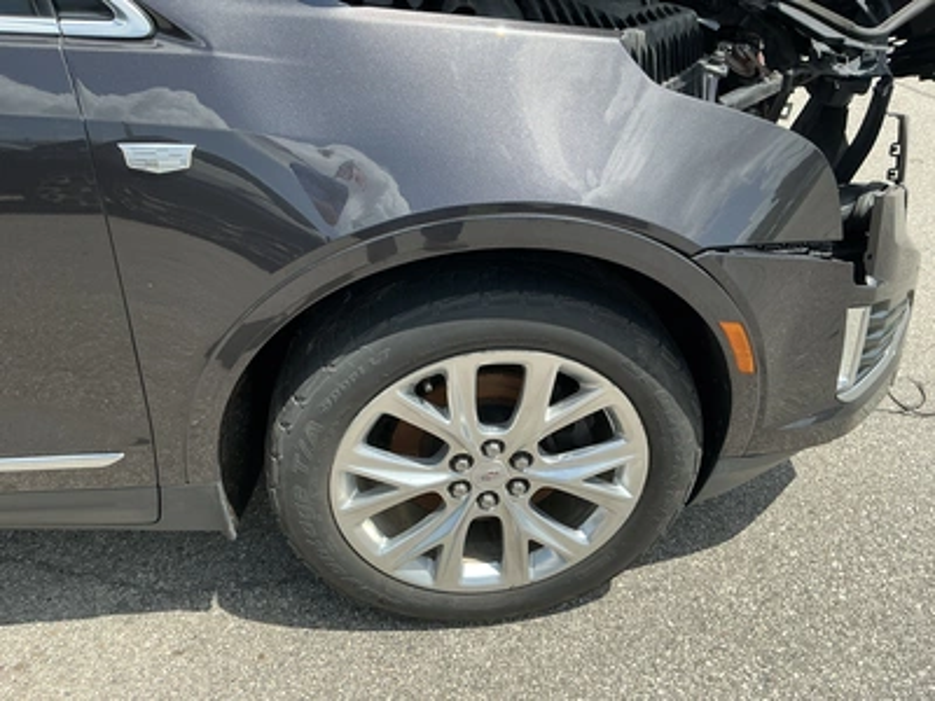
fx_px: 756
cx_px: 468
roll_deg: +0.5
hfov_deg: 63.4
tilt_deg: -36.2
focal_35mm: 28
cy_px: 350
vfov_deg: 49.7
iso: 25
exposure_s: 1/1035
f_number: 1.8
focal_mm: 3
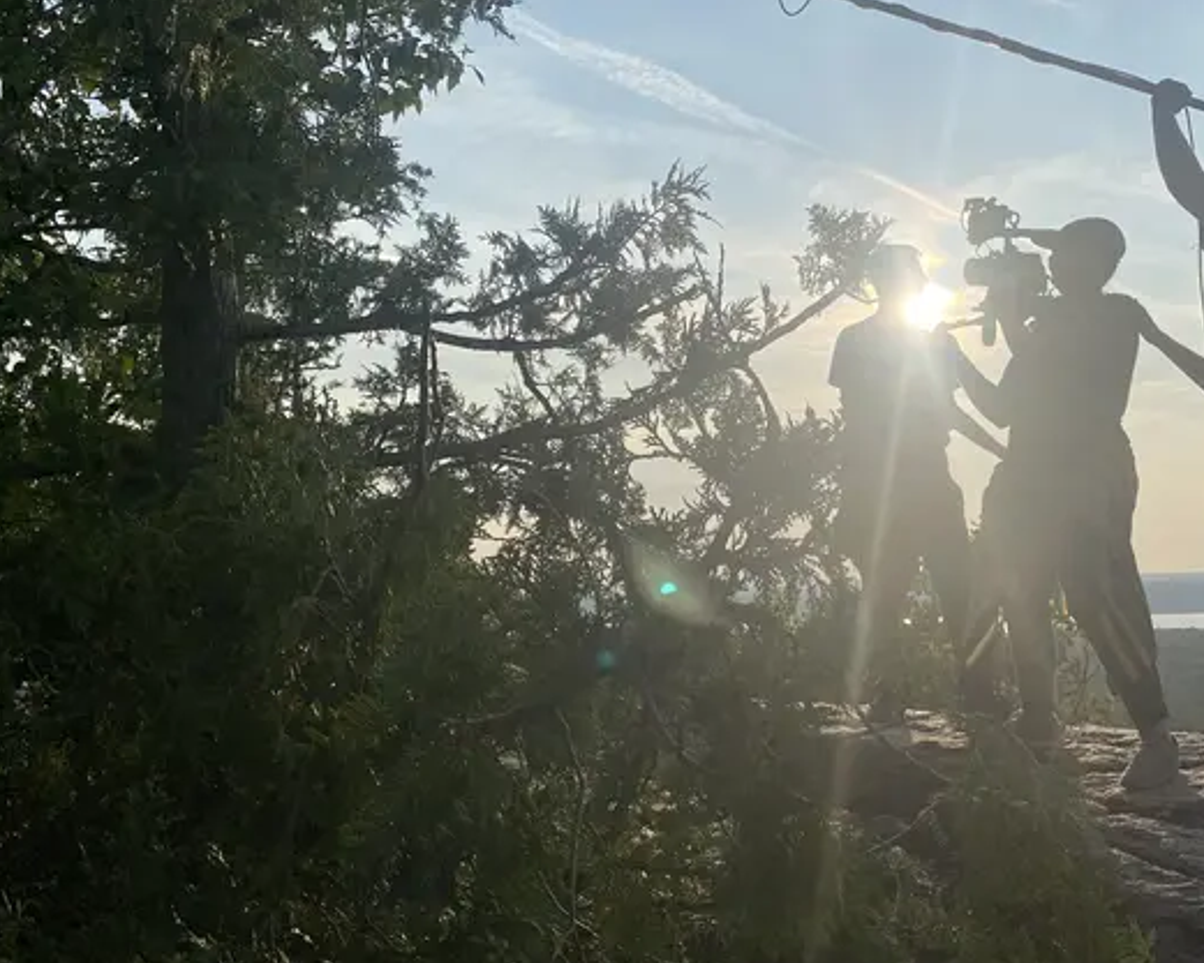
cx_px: 790
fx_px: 1319
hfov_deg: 48.4
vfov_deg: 40.1
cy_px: 464
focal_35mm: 37
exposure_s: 1/5236
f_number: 1.8
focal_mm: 4.25
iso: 32
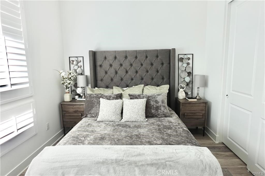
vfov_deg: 61.9
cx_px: 132
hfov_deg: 84.0
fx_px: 147
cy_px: 88
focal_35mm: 20
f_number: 2
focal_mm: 7.6
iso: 125
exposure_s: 1/160
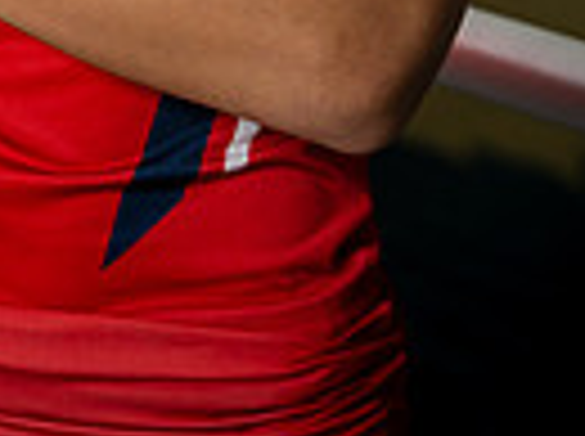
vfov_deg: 8.3
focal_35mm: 167
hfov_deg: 11.7
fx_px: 2817
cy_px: -521
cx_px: -54
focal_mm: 50
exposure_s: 1/250
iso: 320
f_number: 3.5
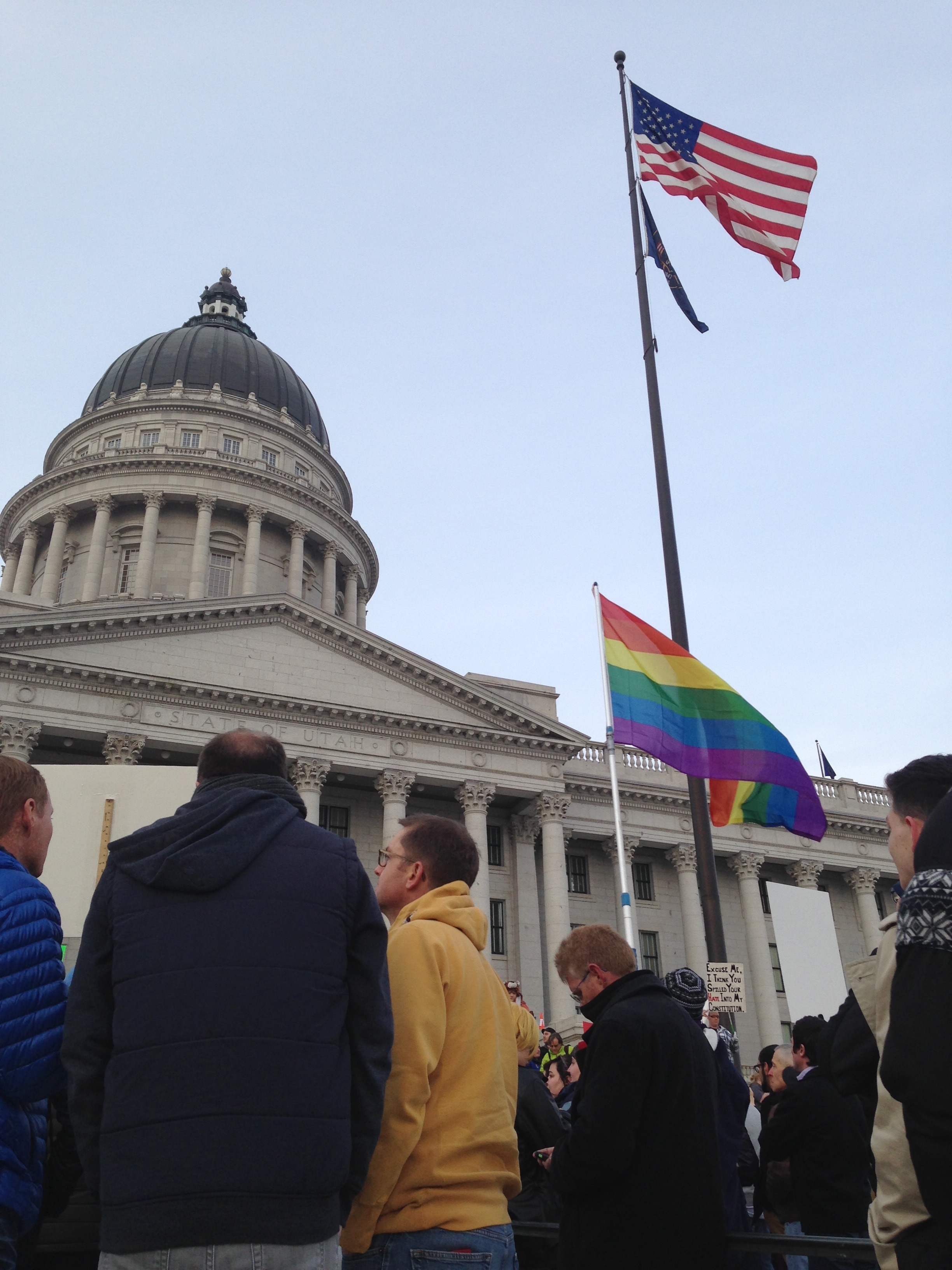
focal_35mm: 33
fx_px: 1210
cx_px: 476
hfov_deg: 42.9
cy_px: 635
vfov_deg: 55.4
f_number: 2.4
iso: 50
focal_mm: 4.12
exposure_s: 1/222
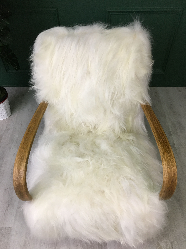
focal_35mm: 29
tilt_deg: -47.7
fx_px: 208
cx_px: 93
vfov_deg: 61.7
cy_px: 124
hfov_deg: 48.2
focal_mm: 4.15
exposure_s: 1/33
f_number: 2.2
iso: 100
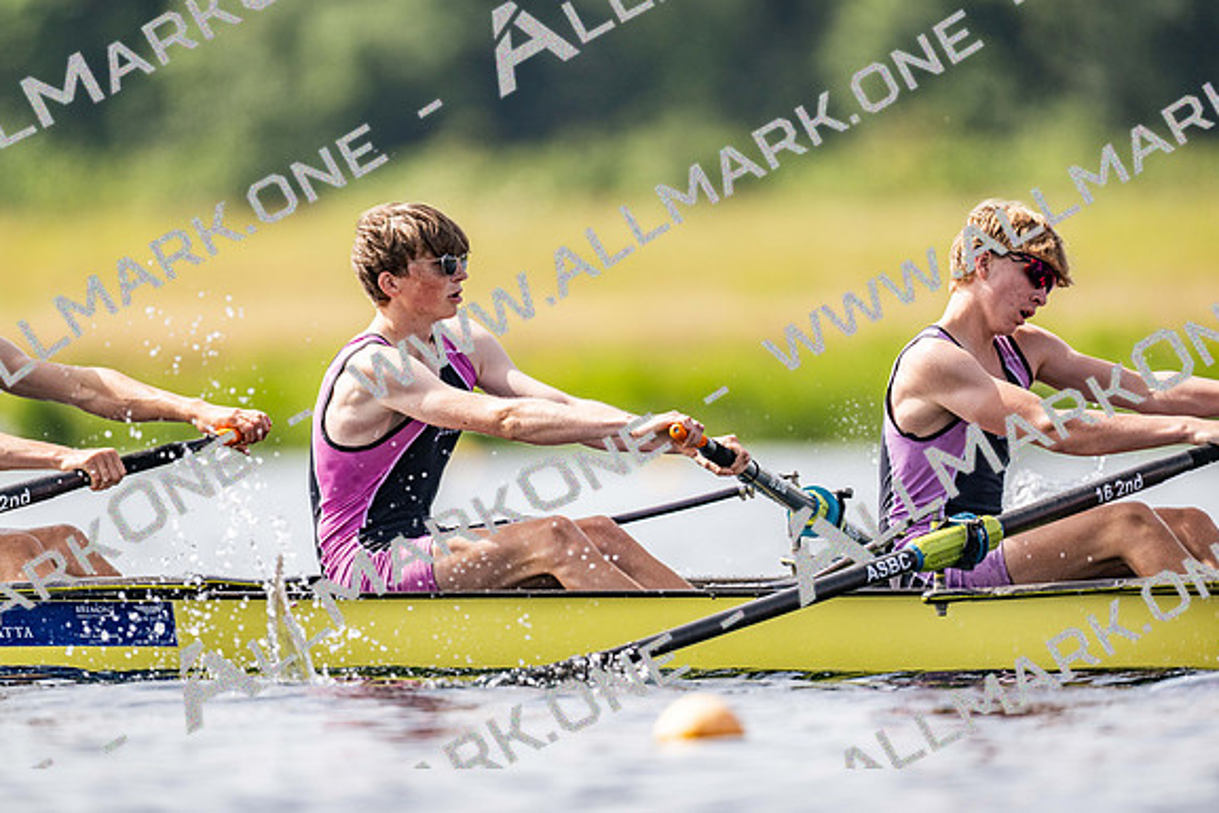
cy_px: 406
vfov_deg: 2.3
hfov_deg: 3.4
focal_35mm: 603
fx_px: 20422
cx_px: 608
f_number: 4
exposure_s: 1/2500
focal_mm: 600
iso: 220
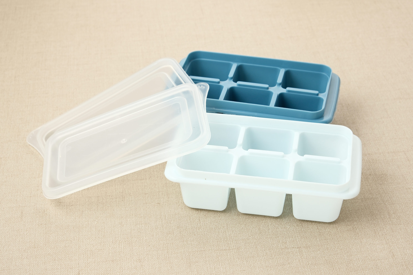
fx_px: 792
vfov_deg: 19.7
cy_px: 138
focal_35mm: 69
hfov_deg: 29.2
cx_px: 206
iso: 500
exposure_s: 1/100
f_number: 13
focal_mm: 46.3
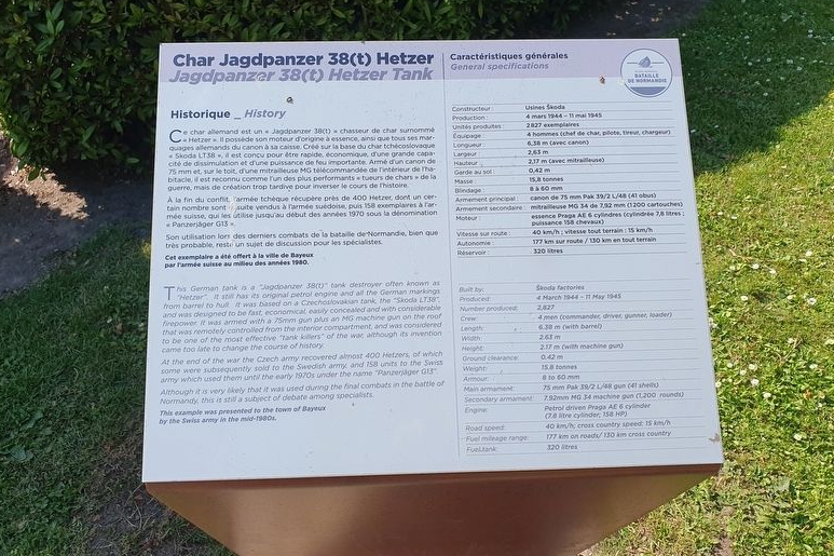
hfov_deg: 65.5
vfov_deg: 46.4
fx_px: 648
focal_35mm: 28
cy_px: 259
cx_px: 409
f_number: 2.4
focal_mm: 4.32
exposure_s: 1/982
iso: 50
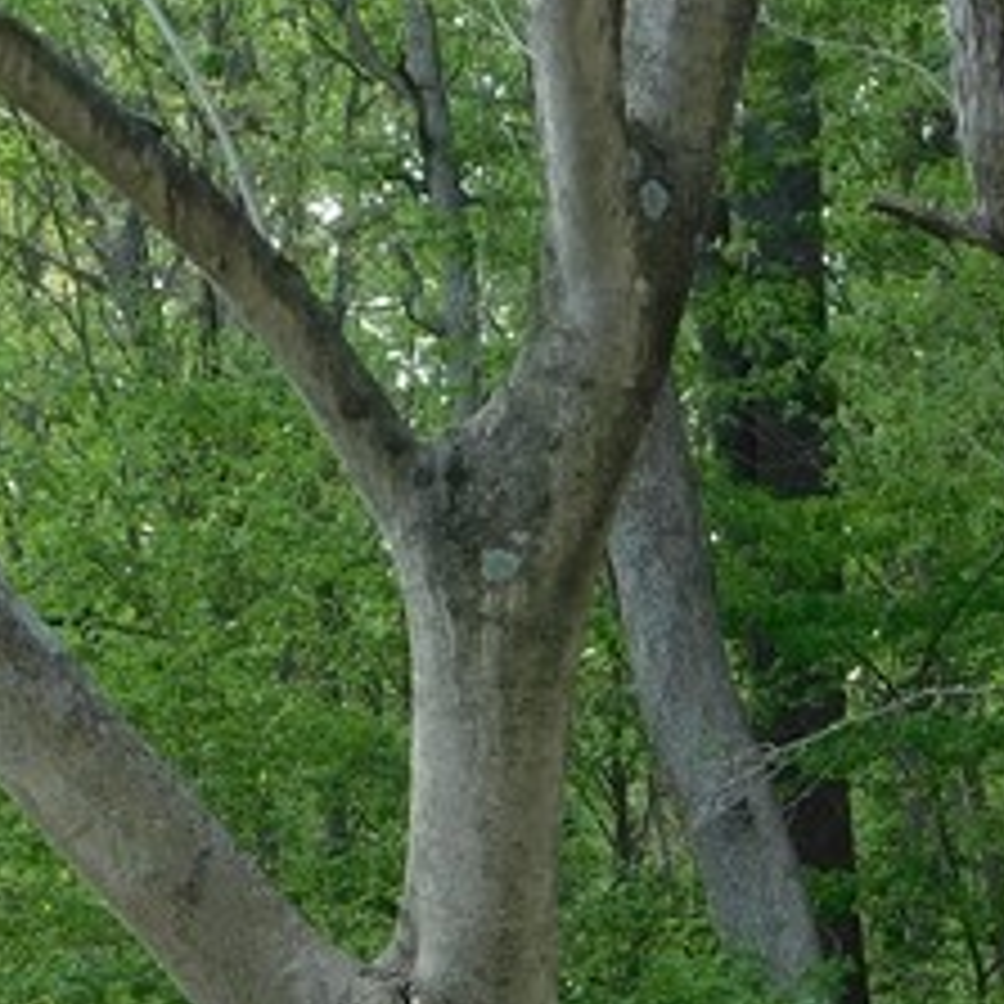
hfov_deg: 11.9
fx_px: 4791
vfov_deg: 11.9
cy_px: 828
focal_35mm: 146
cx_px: 270
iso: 125
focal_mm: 6.3
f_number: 3.5
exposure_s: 1/100
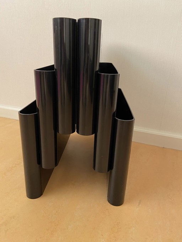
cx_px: 91
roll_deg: -1.8
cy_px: 121
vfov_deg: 67.3
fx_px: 182
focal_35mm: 26
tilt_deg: -20.6
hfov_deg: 53.0
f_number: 1.8
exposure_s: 1/60
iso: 200
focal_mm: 4.25
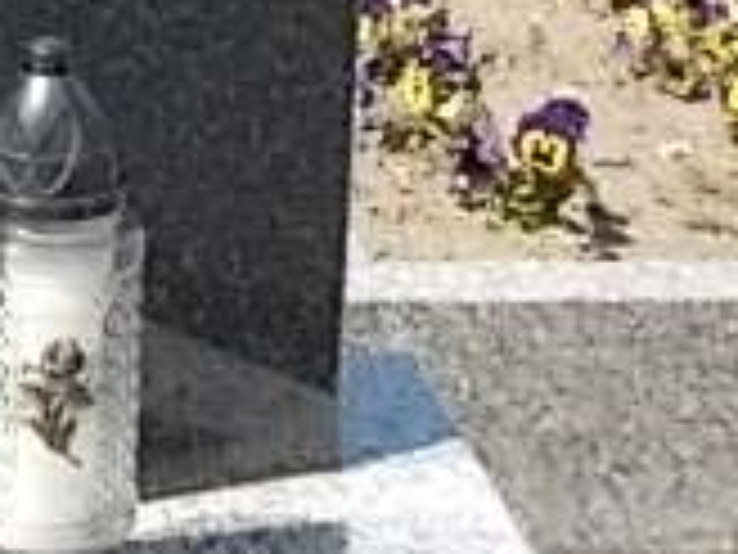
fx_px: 3582
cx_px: -666
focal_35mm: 168
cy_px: -315
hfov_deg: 10.9
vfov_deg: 8.6
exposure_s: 1/500
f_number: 3.3
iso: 80
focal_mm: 6.1
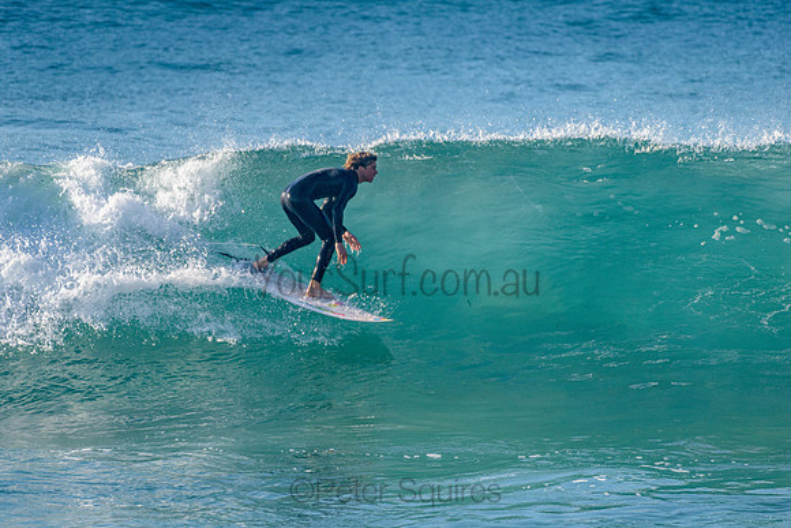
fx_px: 13430
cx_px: 308
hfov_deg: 3.4
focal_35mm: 611
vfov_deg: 2.3
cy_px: 256
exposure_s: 1/2000
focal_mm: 500
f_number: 5.6
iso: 280
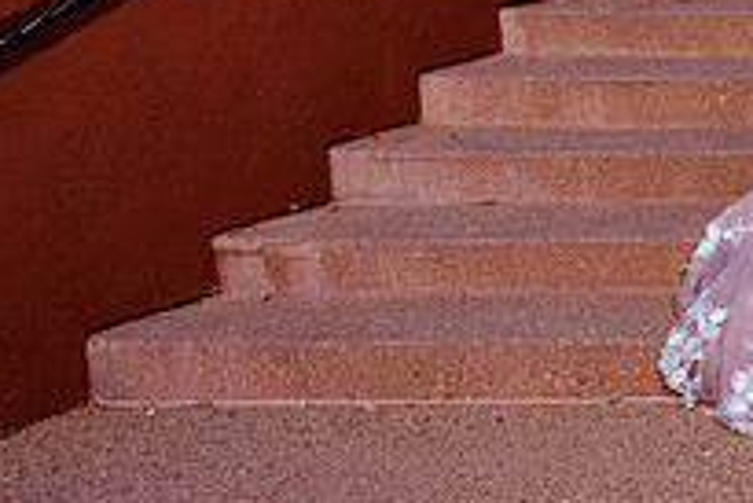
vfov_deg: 18.9
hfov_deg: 24.9
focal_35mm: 68
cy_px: -105
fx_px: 1423
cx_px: 1028
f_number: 8
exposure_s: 1/160
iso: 200
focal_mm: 24
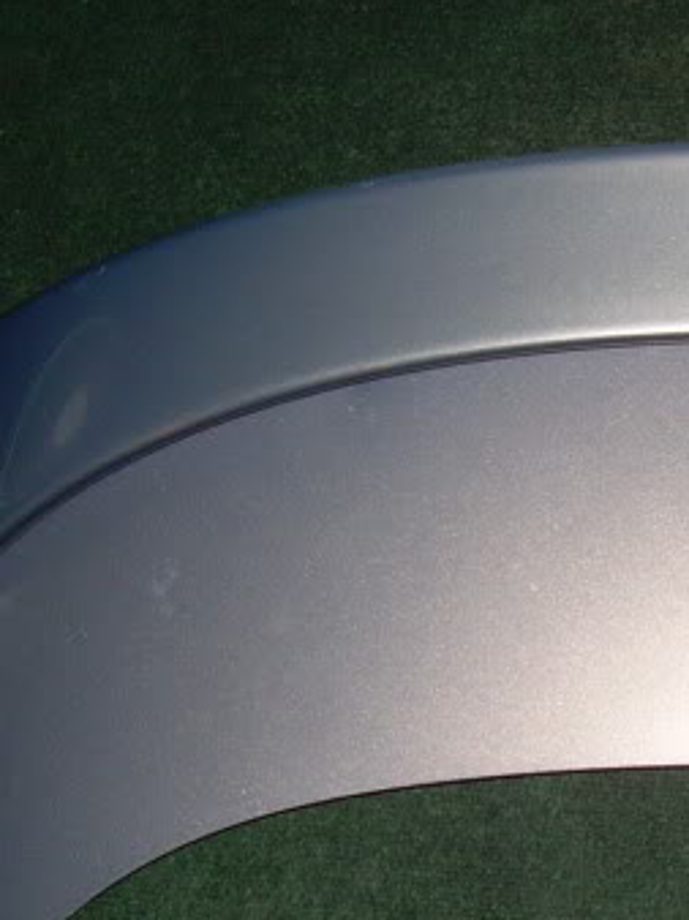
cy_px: 504
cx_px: 828
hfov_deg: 15.8
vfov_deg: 21.8
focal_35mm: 90
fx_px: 2392
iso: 84
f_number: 2.8
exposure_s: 1/60
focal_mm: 6.3
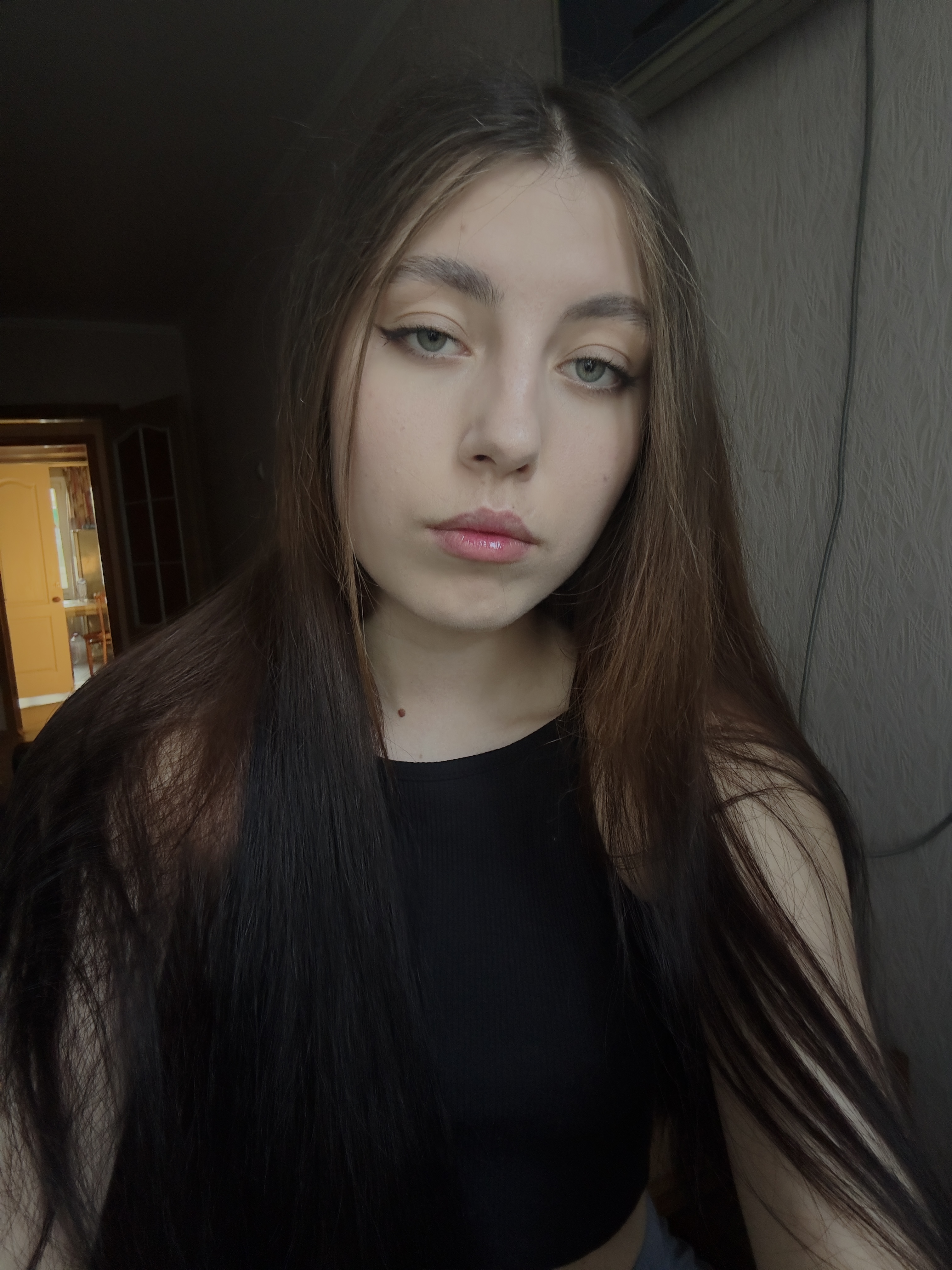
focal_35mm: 23
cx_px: 476
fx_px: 843
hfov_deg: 58.9
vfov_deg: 73.9
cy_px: 635
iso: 250
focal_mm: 2.69
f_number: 1.9
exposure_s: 1/60
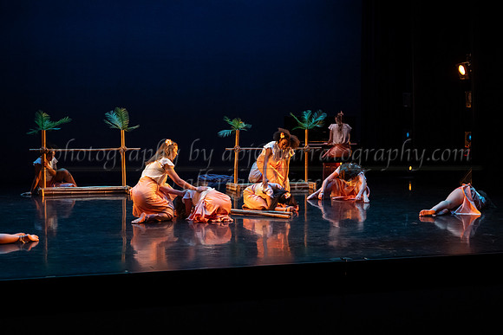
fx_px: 841
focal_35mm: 60
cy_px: 168
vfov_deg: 22.6
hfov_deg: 33.3
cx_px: 252
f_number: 4
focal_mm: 60
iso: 4000
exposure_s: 1/320
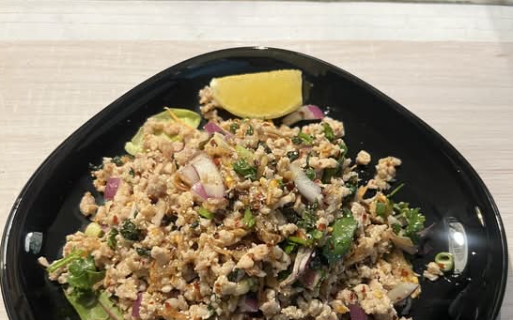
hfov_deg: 52.8
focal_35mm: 37
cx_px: 256
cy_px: 223
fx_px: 517
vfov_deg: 34.0
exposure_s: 1/50
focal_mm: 5.7
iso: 200
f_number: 1.5
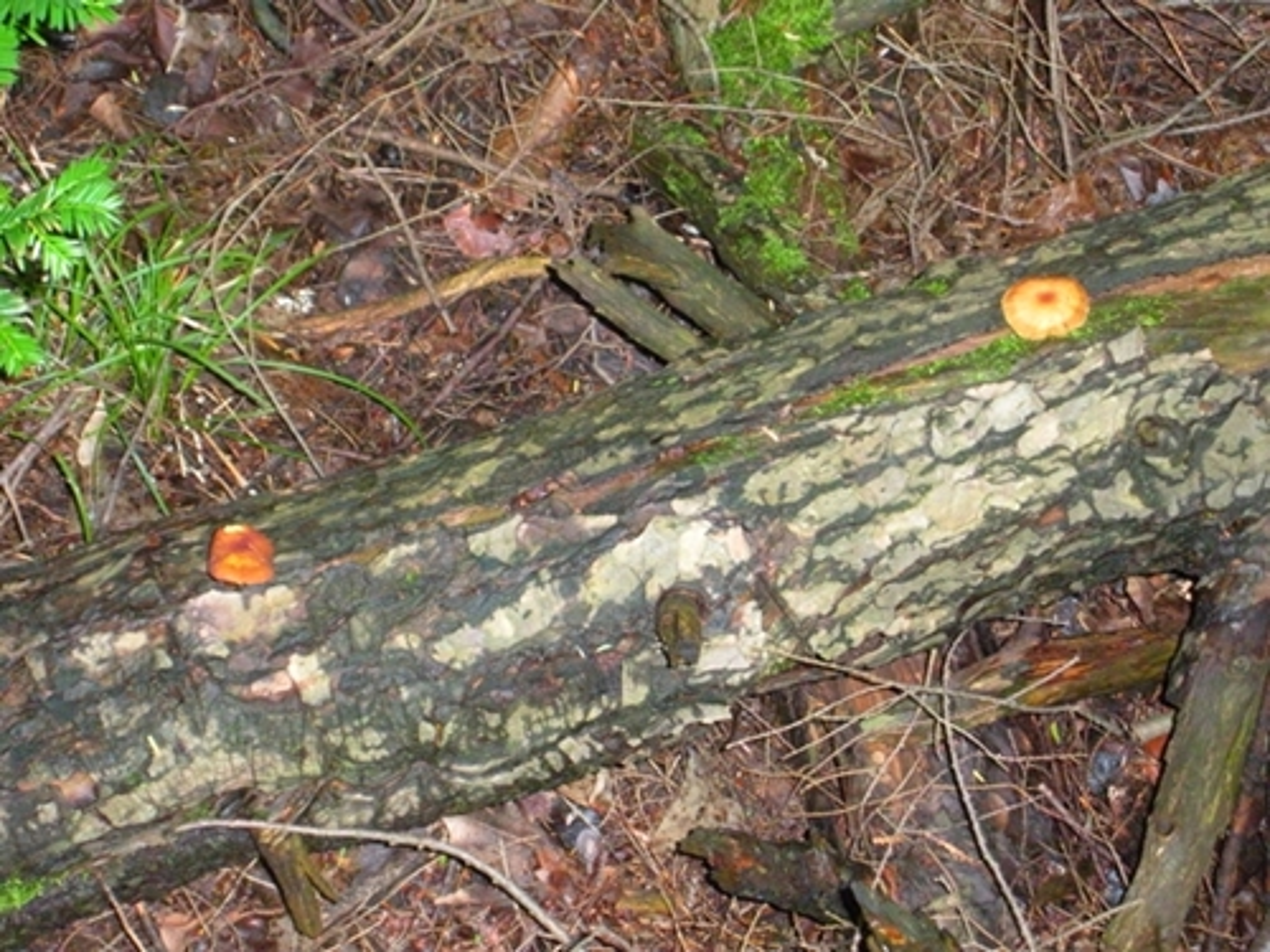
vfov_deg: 22.9
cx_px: 635
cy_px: 476
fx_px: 2348
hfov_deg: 30.3
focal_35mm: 64
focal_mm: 11.2
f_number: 4.6
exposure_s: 1/125
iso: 747
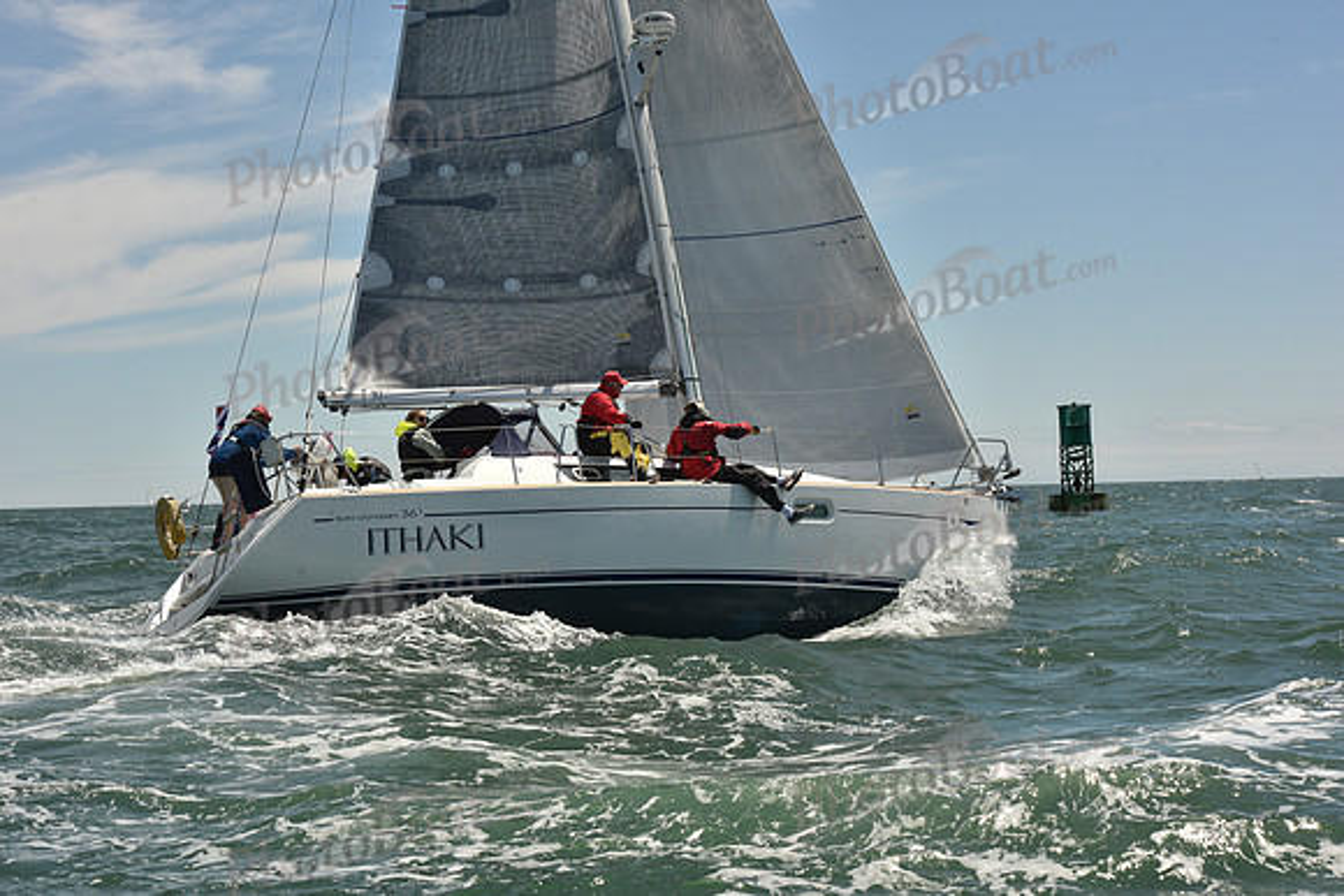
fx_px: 2614
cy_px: 448
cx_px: 672
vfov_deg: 19.5
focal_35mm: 70
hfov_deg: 28.8
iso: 320
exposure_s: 1/800
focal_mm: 70
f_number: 13
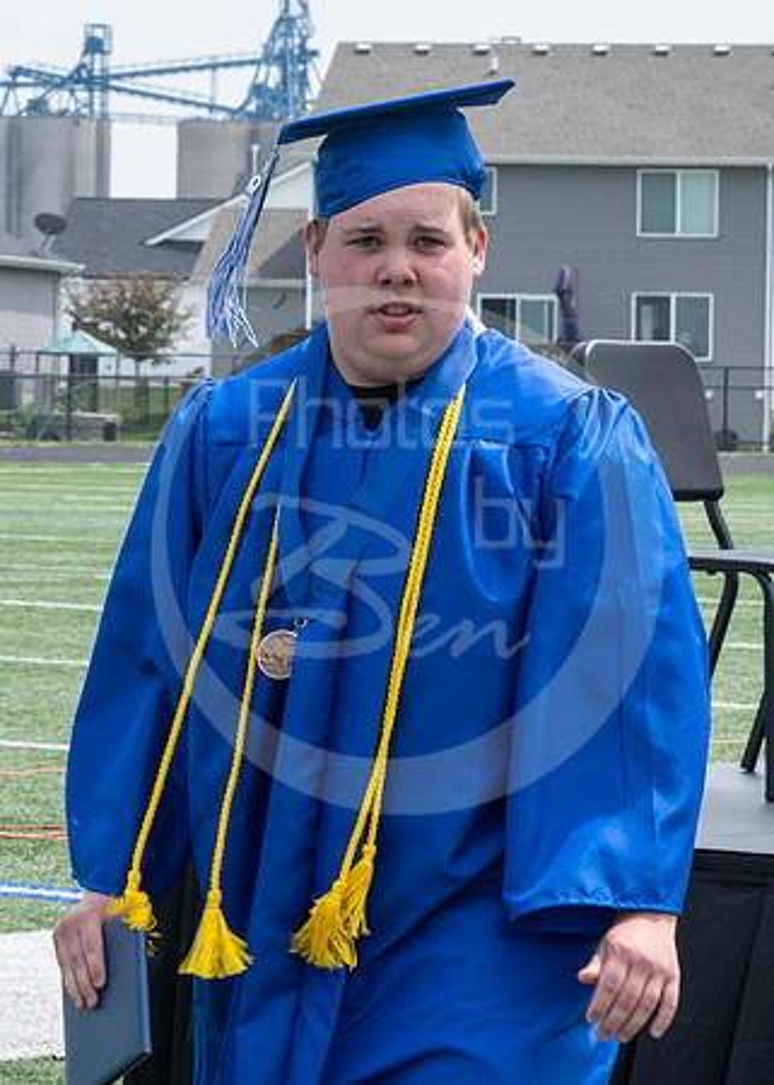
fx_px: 6160
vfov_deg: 10.1
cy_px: 377
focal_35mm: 200
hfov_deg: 7.2
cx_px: 108
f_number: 13
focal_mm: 70
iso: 200
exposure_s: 1/250
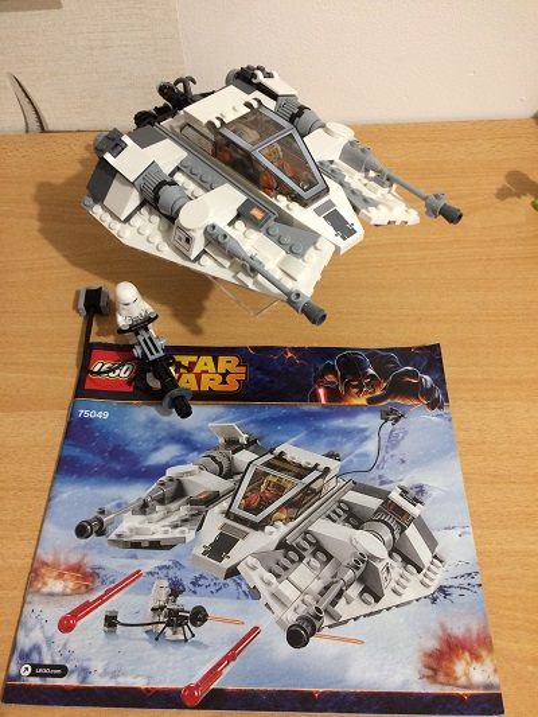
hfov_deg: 48.2
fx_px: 601
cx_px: 269
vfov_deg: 61.6
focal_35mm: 29
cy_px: 358
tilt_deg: -58.0
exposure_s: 1/20
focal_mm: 4.15
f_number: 2.2
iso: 320
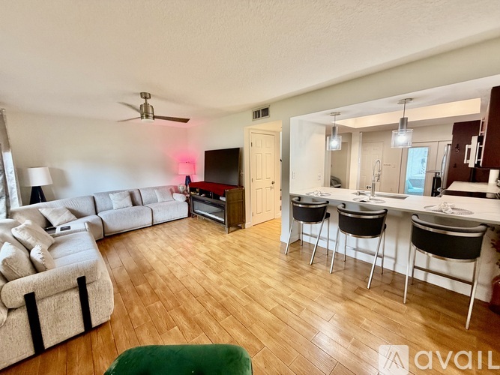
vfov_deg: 85.7
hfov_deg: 102.1
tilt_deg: -7.2
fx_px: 202
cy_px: 188
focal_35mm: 14
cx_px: 250
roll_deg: -0.2
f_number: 2.2
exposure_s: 1/60
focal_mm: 2.22
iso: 200
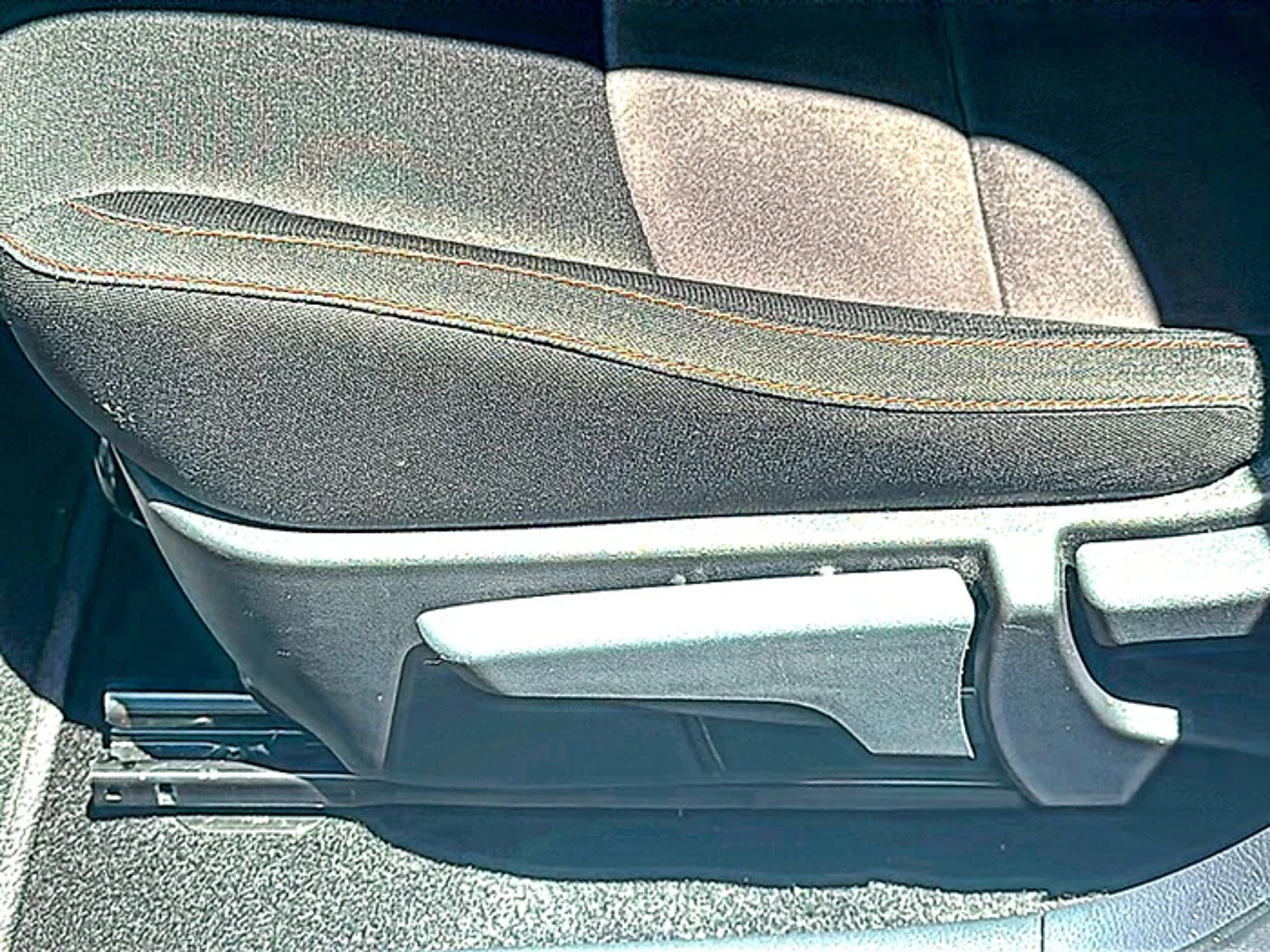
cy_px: 476
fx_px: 1834
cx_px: 635
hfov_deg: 38.2
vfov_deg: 29.1
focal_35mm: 50
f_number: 1.78
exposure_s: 1/762
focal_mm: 6.86
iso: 80
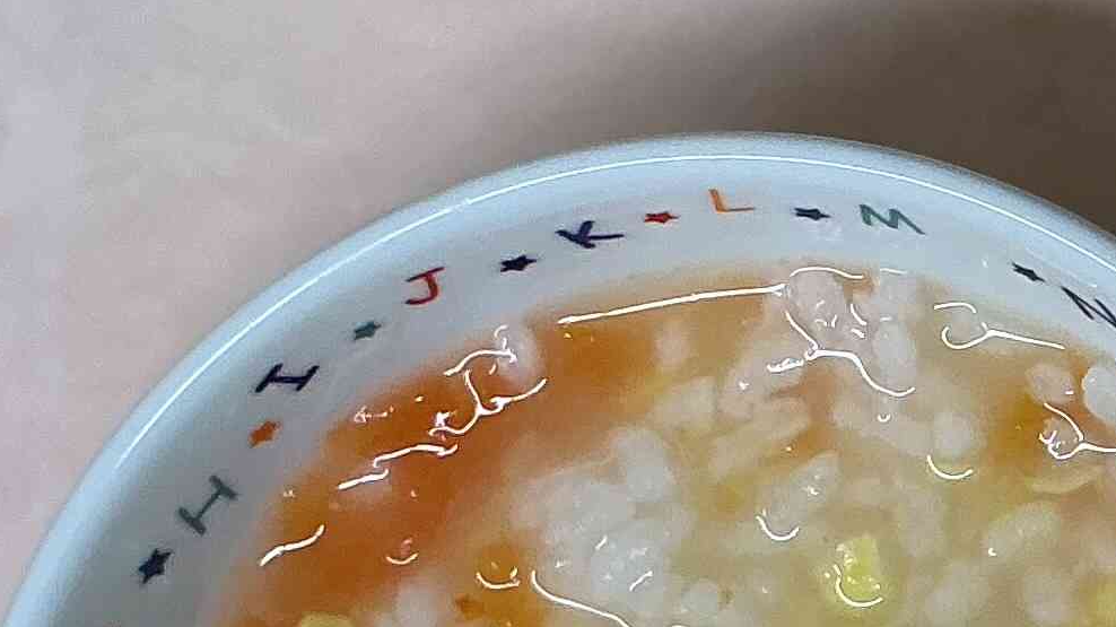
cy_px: 114
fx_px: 3816
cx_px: 1838
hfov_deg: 15.0
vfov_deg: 9.4
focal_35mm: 129
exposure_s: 1/60
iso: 40
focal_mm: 3
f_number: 1.8
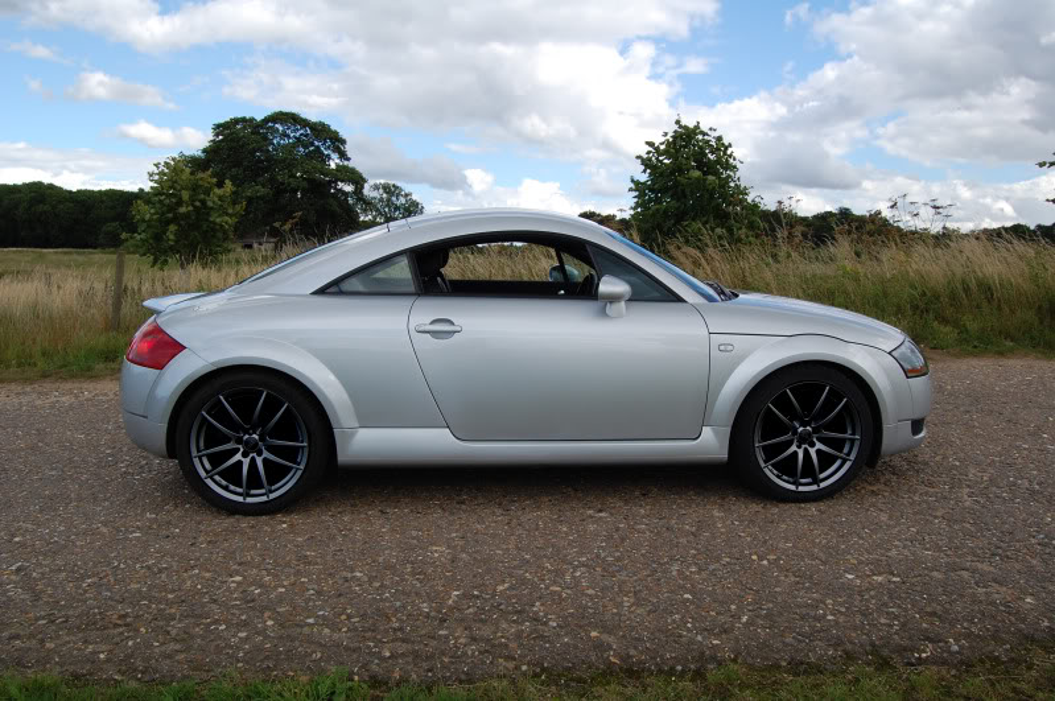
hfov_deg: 67.4
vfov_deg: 47.8
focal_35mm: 27
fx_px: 790
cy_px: 350
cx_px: 528
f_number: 8
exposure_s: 1/250
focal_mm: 18
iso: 200
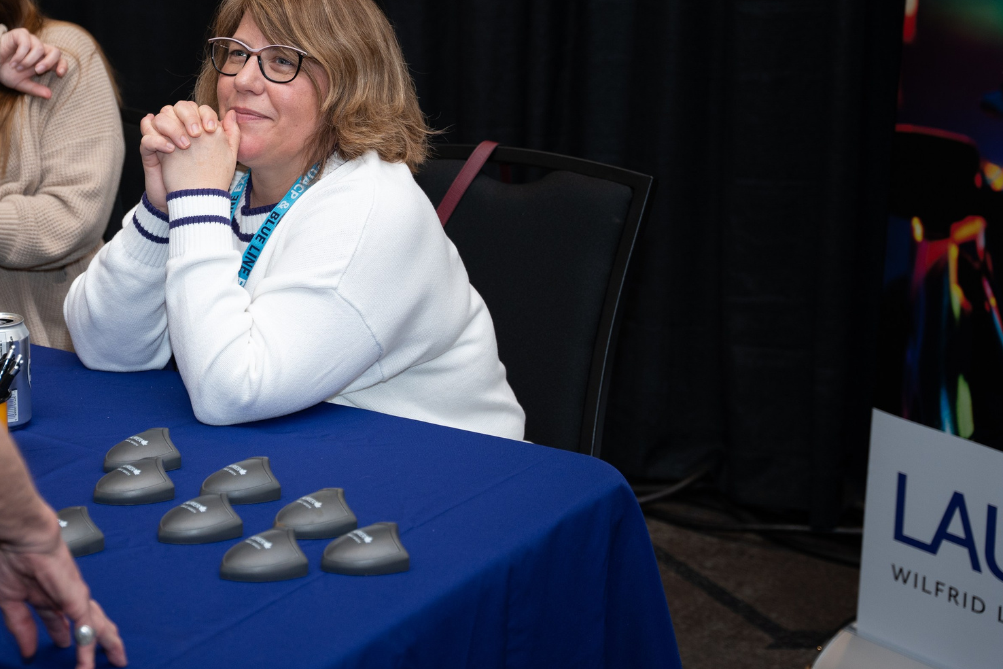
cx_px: 182
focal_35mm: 89
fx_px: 2479
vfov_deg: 15.3
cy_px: 152
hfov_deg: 22.5
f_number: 2.8
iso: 640
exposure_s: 1/160
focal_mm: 50.3
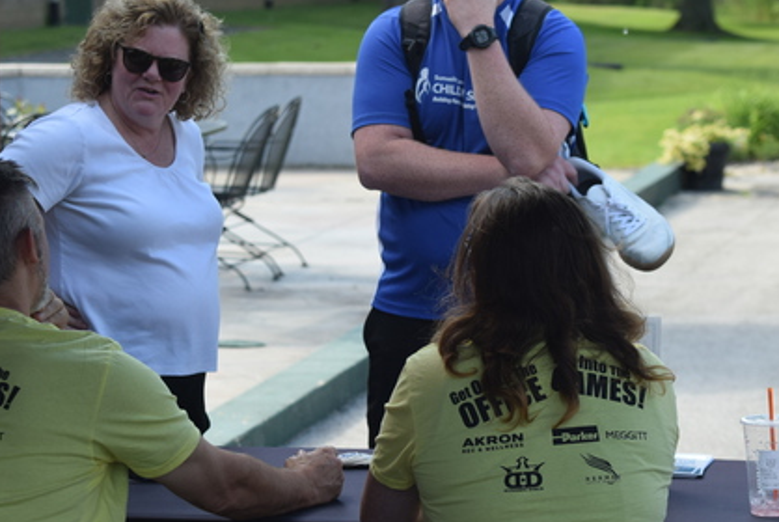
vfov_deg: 10.0
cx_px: 287
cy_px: 293
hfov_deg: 14.8
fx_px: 2990
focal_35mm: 138
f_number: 5.6
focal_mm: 70
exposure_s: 1/500
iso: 400
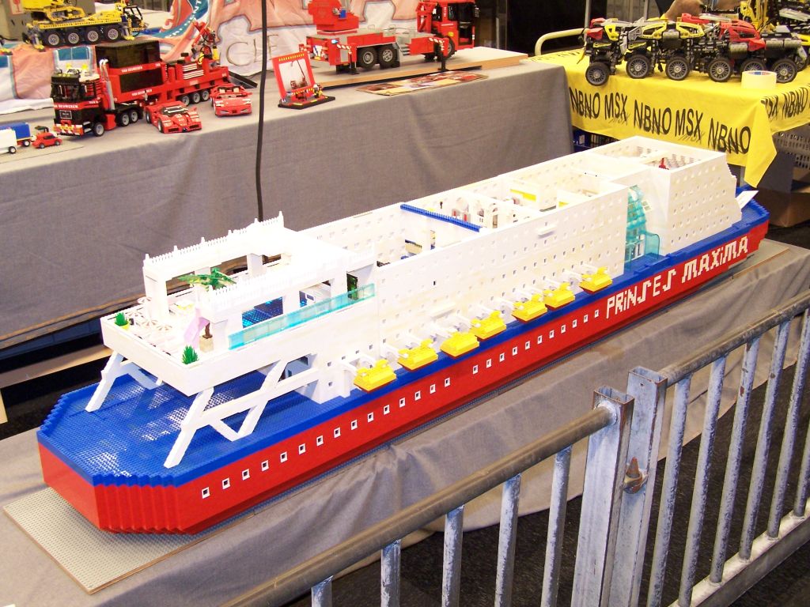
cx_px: 405
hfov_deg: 43.9
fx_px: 1006
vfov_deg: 33.6
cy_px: 304
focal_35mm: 43
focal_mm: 7.1
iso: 140
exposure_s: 1/4
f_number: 2.9
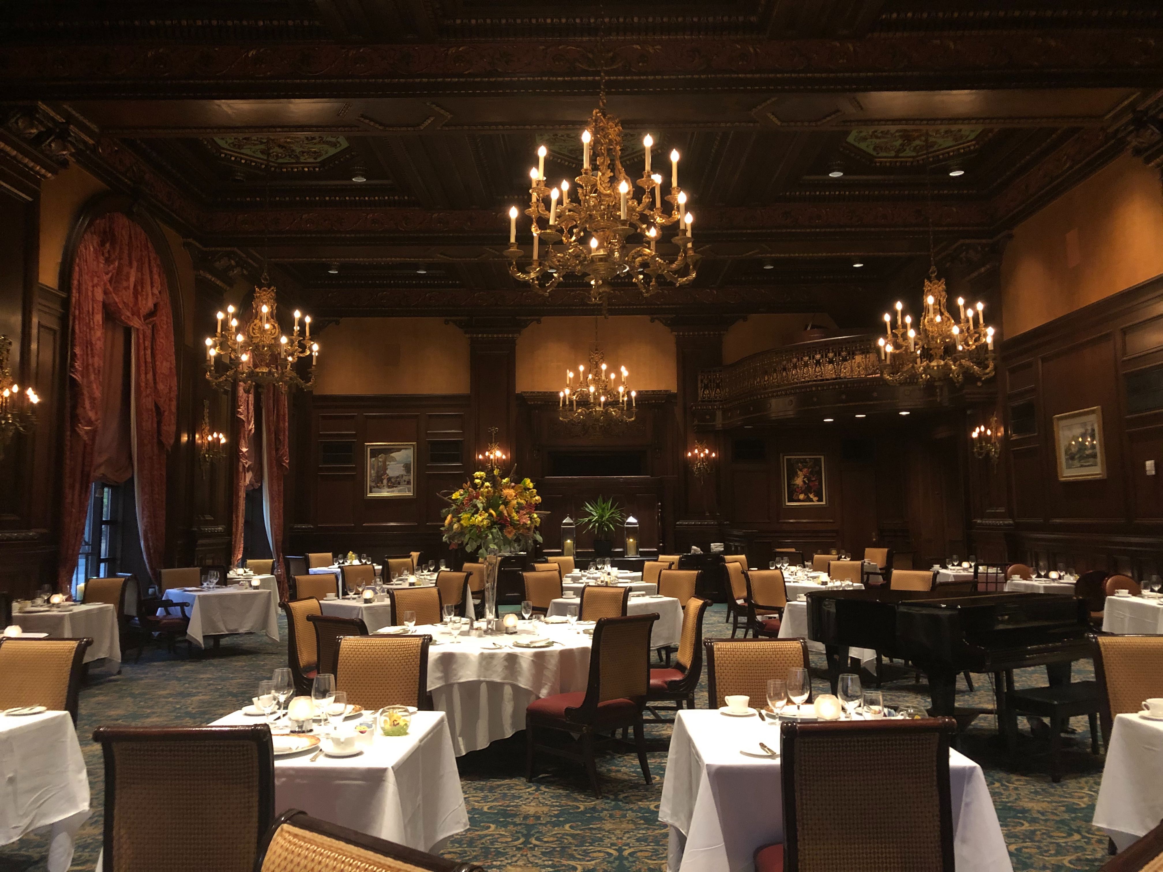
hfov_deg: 63.4
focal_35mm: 28
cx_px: 582
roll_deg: +1.2
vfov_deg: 49.7
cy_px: 436
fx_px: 941
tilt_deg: +5.6
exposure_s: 1/4
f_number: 1.8
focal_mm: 3.99
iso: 100
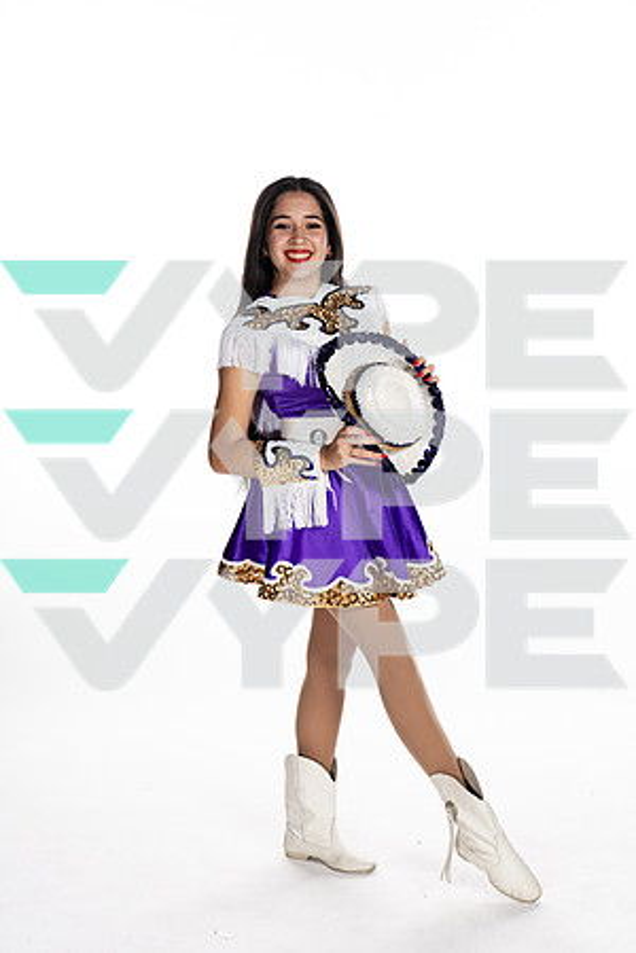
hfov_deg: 19.5
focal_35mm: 70
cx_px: 318
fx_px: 1855
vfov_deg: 28.8
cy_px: 476
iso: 400
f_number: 5
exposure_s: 1/250
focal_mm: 70
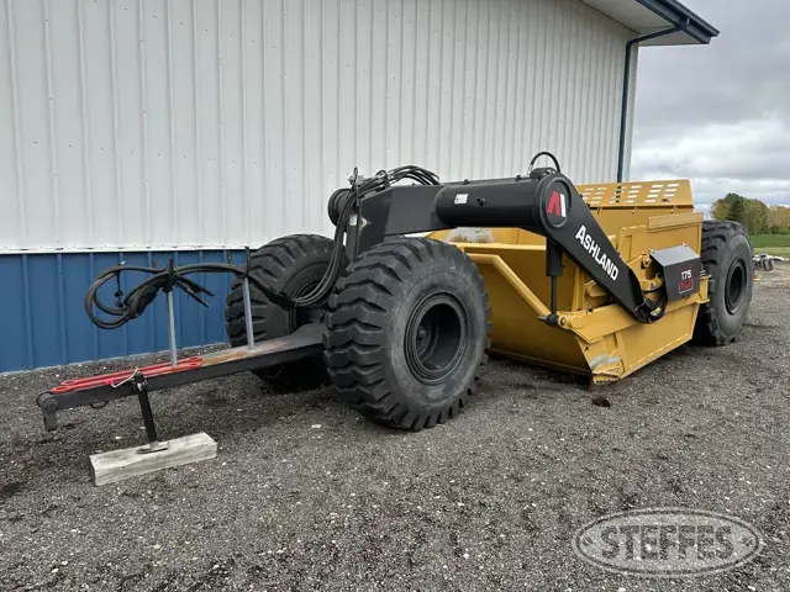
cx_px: 395
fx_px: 548
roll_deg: -1.0
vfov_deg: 56.8
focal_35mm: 24
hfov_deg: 71.6
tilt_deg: -9.7
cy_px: 296
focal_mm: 6.86
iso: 80
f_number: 1.78
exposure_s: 1/1613
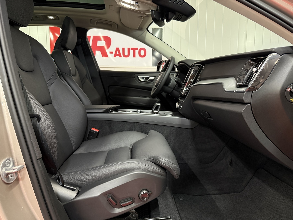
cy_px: 110
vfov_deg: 56.8
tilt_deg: -6.5
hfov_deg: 71.6
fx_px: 203
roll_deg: +0.5
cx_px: 146
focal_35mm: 24
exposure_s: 1/60
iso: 500
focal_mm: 6.76
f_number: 1.78
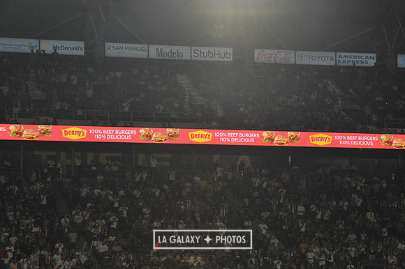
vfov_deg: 10.5
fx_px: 1462
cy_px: 134
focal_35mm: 130
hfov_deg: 15.8
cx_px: 202
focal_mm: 130
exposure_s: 1/640
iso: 3200
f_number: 13
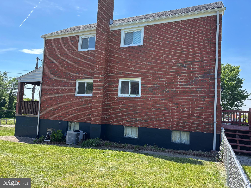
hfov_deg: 67.3
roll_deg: -4.1
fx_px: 189
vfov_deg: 53.1
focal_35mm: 26
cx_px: 126
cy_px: 94
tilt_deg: +4.2
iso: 50
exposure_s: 1/1139
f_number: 1.6
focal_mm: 5.96
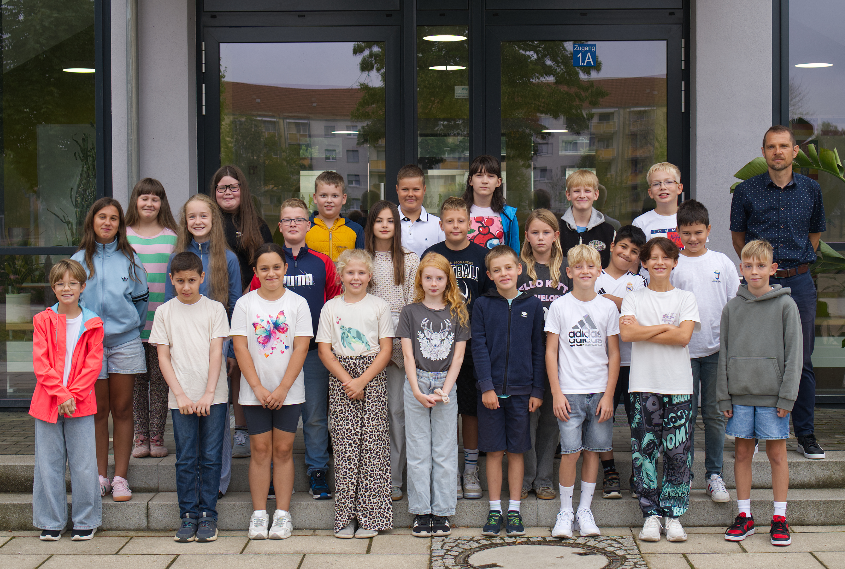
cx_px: 422
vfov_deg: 26.1
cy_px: 284
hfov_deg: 38.1
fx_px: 1224
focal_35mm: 52
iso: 100
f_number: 4.5
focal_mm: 35
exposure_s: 1/160
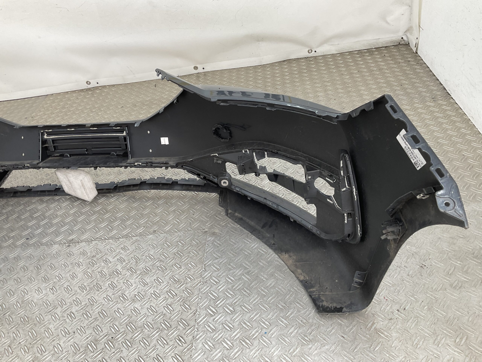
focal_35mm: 29
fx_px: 404
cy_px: 181
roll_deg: +11.1
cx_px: 241
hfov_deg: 61.7
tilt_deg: -36.0
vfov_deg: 48.2
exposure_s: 1/100
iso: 25
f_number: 1.8
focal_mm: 3
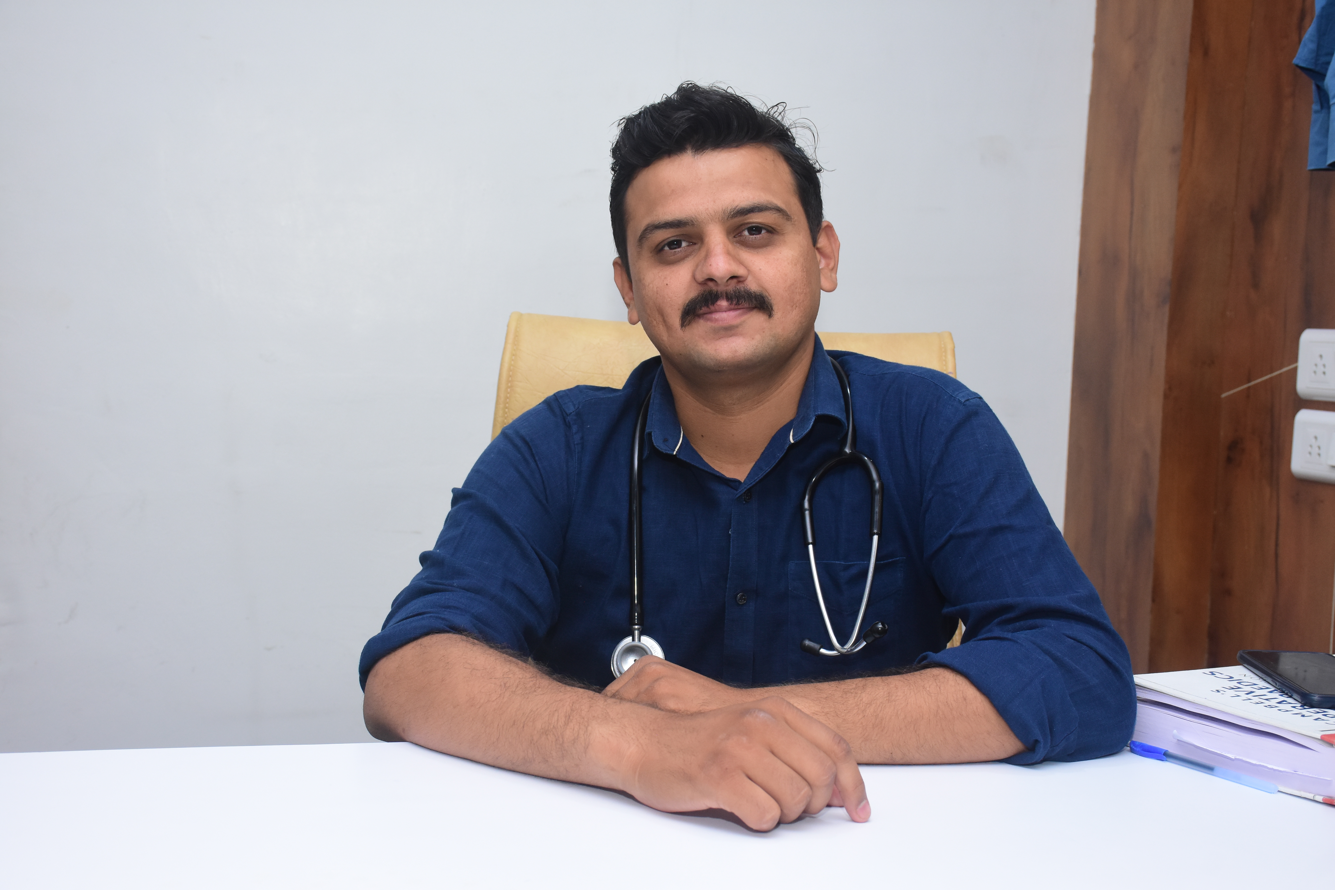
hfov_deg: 41.1
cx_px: 668
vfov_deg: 28.1
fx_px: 1780
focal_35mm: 48
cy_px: 445
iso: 800
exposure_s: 1/125
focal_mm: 32
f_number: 5.6
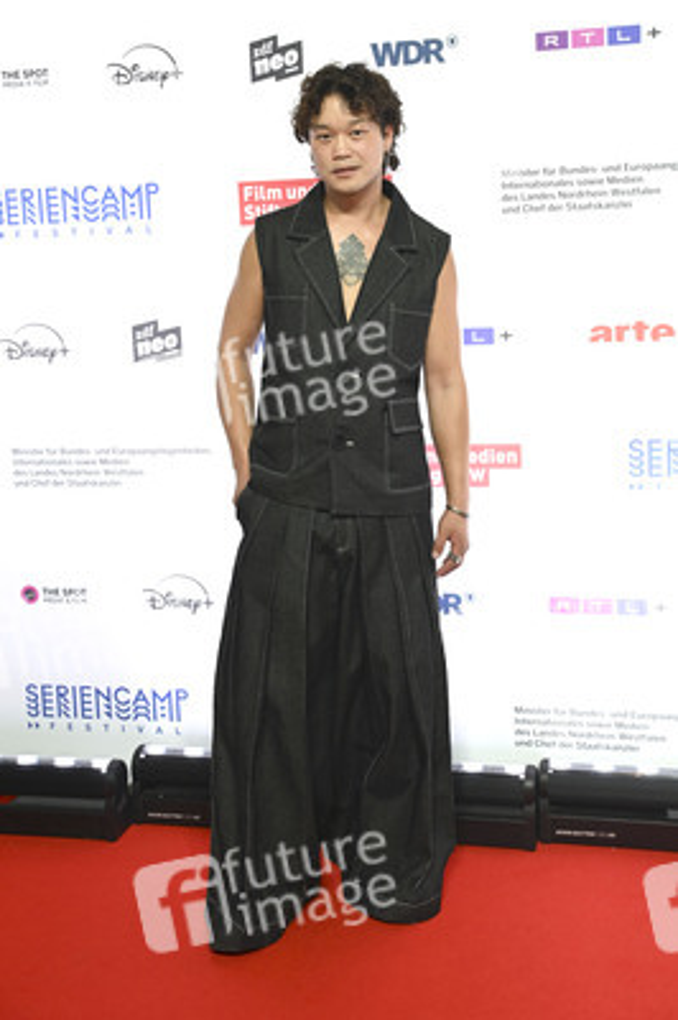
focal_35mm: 41
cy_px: 510
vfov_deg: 47.4
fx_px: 1160
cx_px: 339
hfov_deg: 32.6
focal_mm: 41
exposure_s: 1/320
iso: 1600
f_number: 4
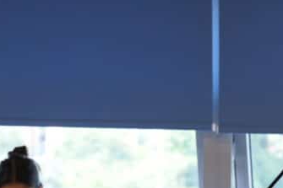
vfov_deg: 6.4
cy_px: 177
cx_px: 427
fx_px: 1681
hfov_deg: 9.4
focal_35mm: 214
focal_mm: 70
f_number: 4
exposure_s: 1/80
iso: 320
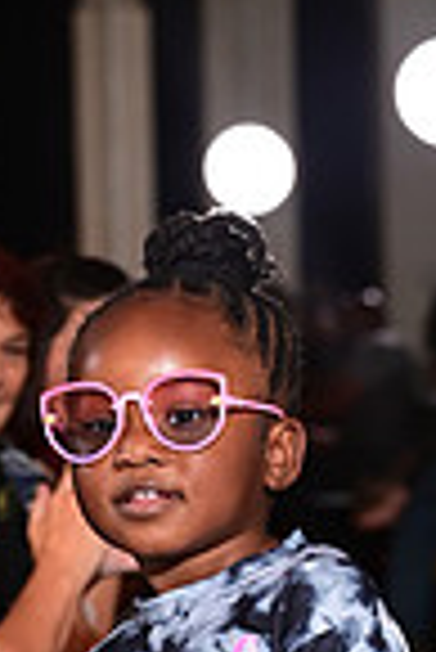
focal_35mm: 407
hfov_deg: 3.4
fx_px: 7376
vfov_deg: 5.0
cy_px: 1277
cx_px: 153
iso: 1000
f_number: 6.3
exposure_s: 1/125
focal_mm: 102
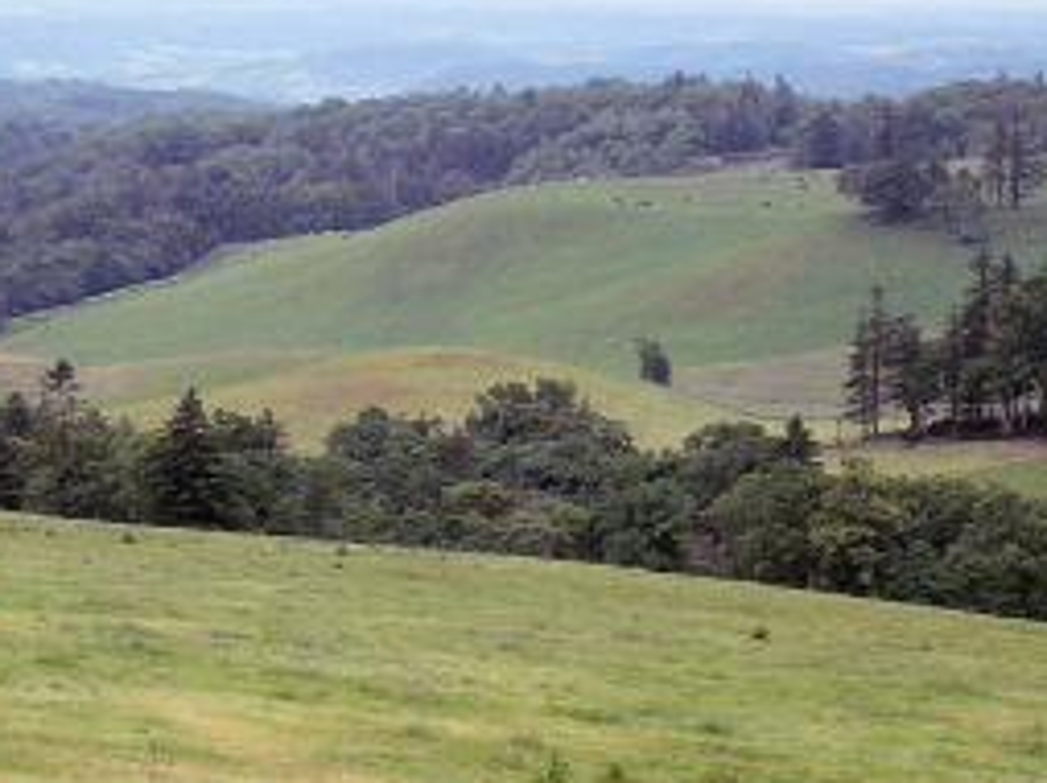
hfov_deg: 12.4
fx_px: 4805
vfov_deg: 9.3
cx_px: 276
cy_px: 367
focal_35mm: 159
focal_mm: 17.4
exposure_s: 1/500
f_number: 4.8
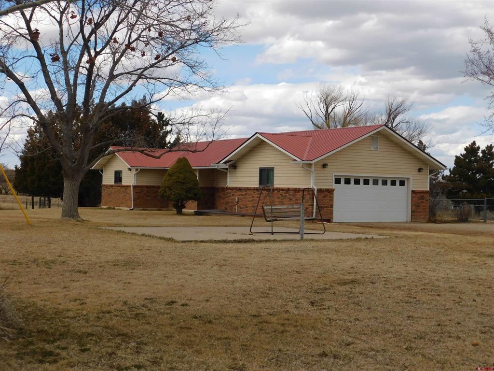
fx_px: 728
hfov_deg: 37.5
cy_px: 186
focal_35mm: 51
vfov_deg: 28.6
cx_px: 247
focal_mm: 9
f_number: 3.8
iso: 125
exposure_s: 1/1000
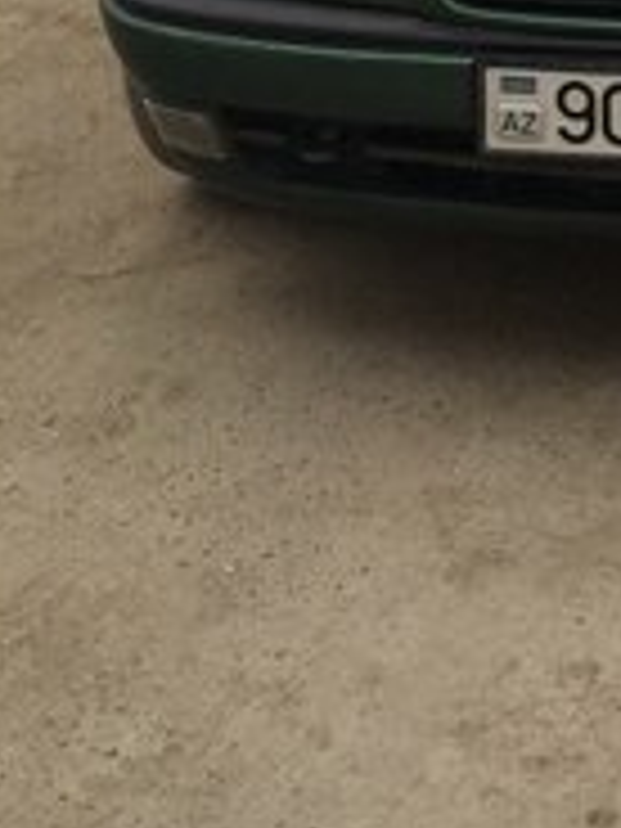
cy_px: -189
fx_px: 1866
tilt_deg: -13.0
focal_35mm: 78
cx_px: 752
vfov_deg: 22.8
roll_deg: -1.7
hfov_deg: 17.9
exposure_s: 1/590
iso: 32
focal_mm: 4.15
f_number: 2.2
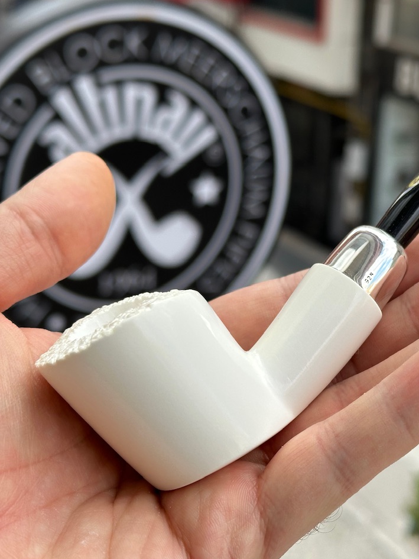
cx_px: 312
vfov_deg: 29.8
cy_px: 283
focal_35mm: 65
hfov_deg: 22.4
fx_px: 1049
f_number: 1.78
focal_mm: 6.86
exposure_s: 1/1258
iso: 64
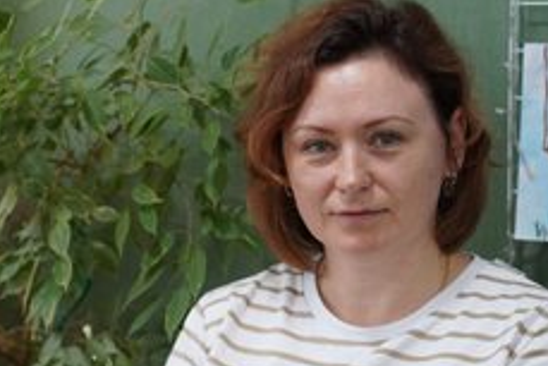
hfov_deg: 13.2
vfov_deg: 8.9
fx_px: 2359
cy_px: 276
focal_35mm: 155
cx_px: 189
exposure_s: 1/800
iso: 2000
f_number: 2.8
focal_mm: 59
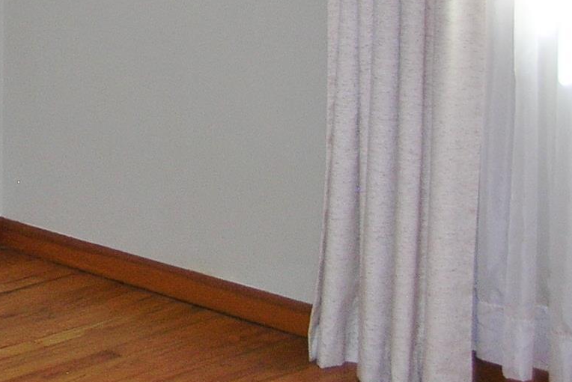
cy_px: -170
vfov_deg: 11.8
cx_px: -274
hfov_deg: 16.7
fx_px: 1780
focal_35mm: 112
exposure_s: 1/60.1
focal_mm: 6
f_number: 2.7
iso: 50
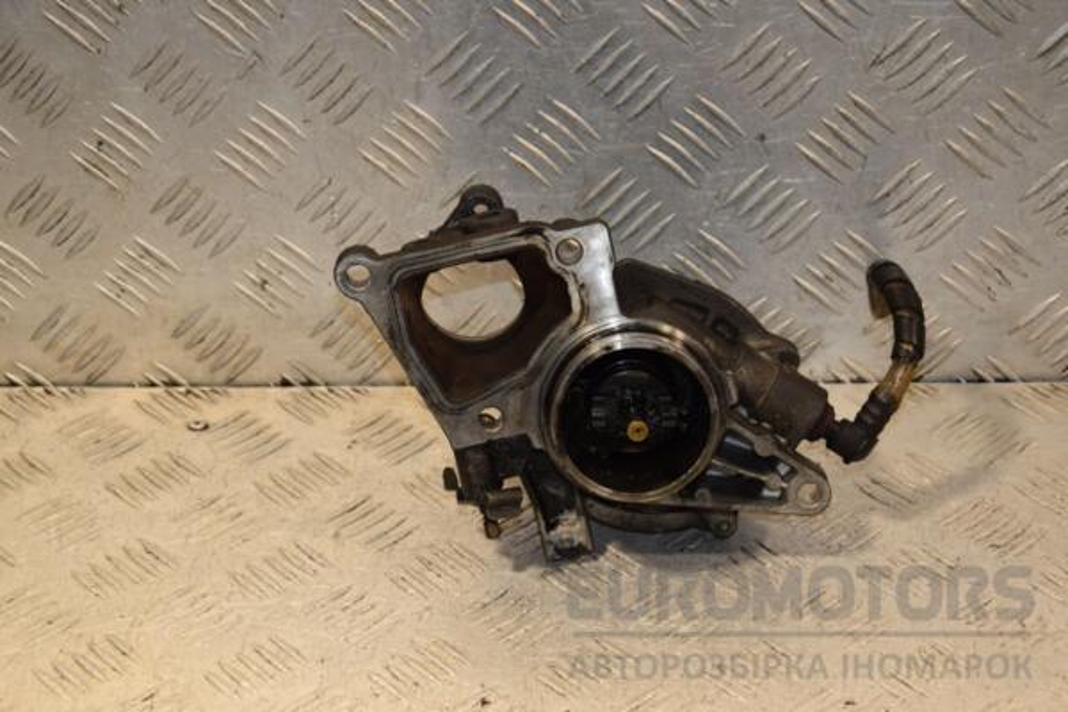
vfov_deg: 15.7
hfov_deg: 23.4
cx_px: 534
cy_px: 356
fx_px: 2581
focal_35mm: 87
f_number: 6.3
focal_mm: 58
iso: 800
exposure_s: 1/200
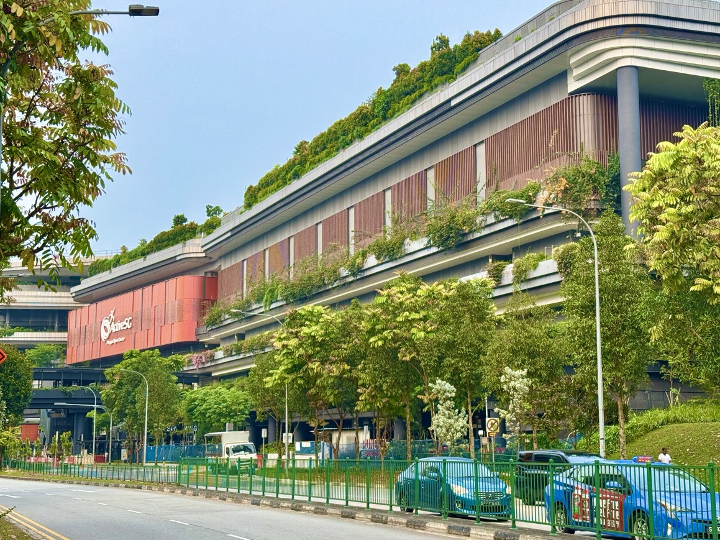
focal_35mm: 53
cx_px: 378
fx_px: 1102
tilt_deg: +8.7
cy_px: 278
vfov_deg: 27.5
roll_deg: +0.5
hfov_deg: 36.2
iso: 64
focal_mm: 6.76
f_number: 1.78
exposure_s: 1/370
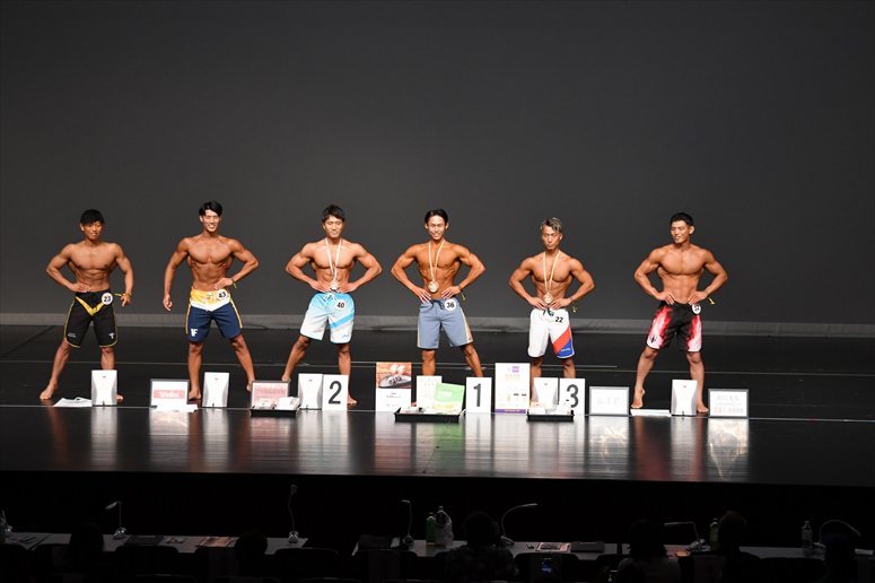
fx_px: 3280
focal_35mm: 135
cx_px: 438
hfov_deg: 15.2
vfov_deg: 10.2
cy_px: 292
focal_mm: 90
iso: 2000
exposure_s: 1/400
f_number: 5.6
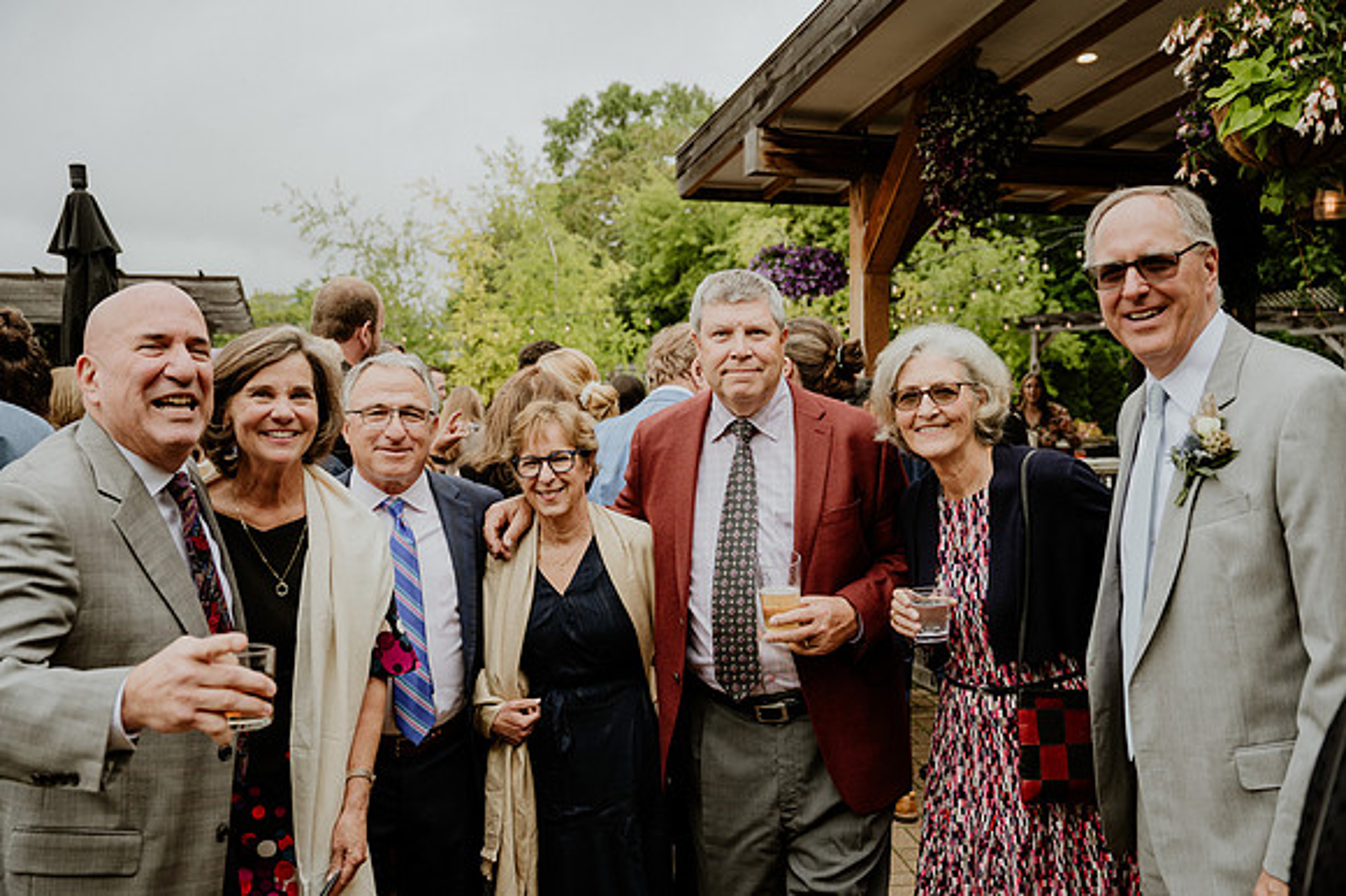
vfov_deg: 40.5
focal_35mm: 32
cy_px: 448
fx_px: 1214
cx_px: 673
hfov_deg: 58.0
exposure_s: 1/400
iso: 200
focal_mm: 32.5
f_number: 3.5
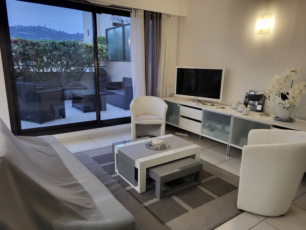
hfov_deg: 67.3
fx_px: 230
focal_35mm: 26
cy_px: 115
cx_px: 153
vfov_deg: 53.1
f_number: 1.8
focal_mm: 5.4
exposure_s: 1/50
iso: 400
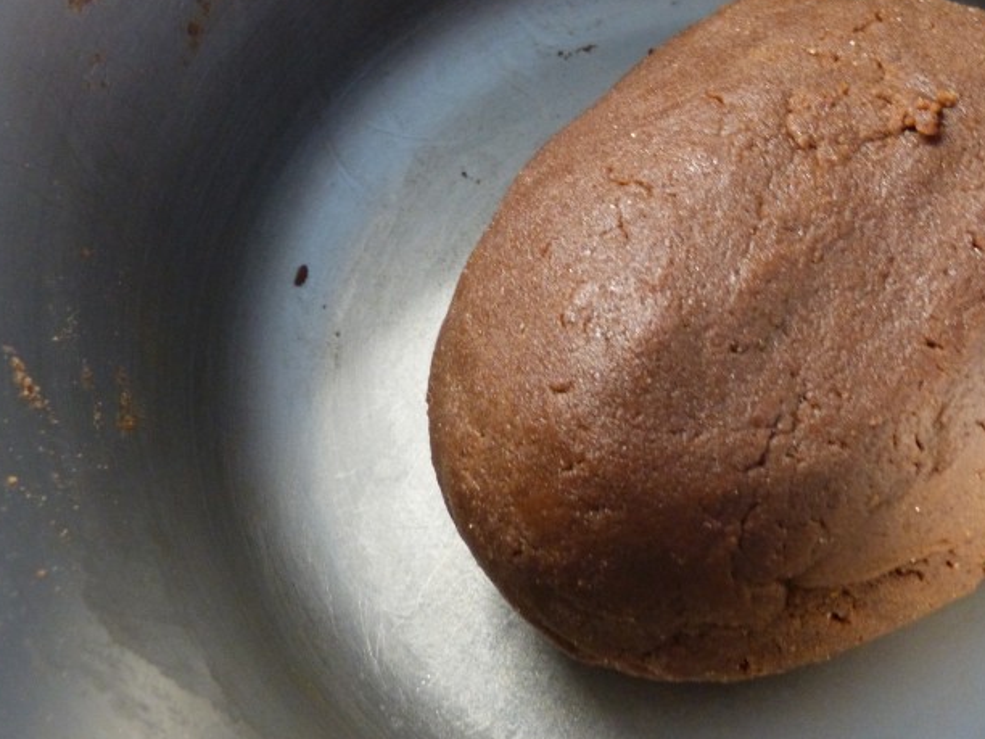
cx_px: 776
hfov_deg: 26.6
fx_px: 2049
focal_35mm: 72
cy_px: 288
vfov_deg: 20.4
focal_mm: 7.4
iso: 400
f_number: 3.2
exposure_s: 1/8
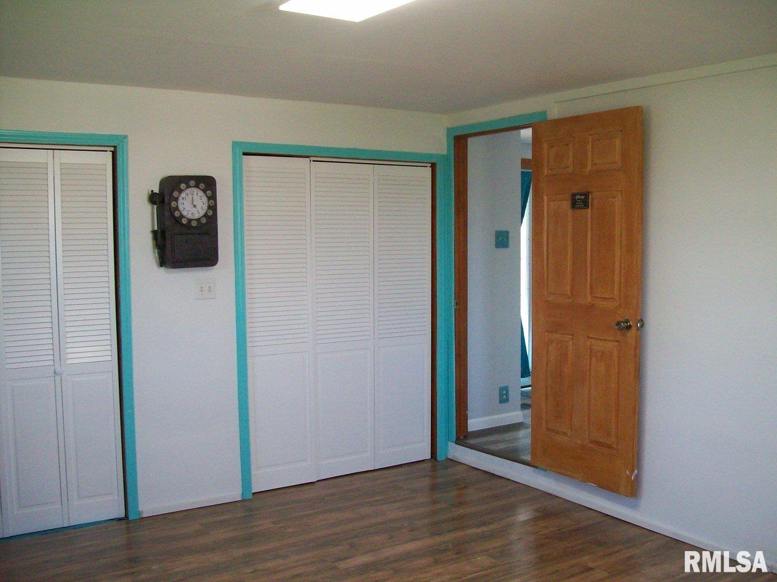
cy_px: 291
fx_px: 808
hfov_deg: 51.4
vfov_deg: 39.7
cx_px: 388
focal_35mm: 36
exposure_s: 1/64
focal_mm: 6
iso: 200
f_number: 2.7
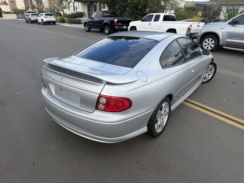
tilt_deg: -23.7
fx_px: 169
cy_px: 92
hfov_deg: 71.6
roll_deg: -2.4
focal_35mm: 24
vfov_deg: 56.8
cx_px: 122
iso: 80
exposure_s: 1/2110
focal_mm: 6.76
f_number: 1.78
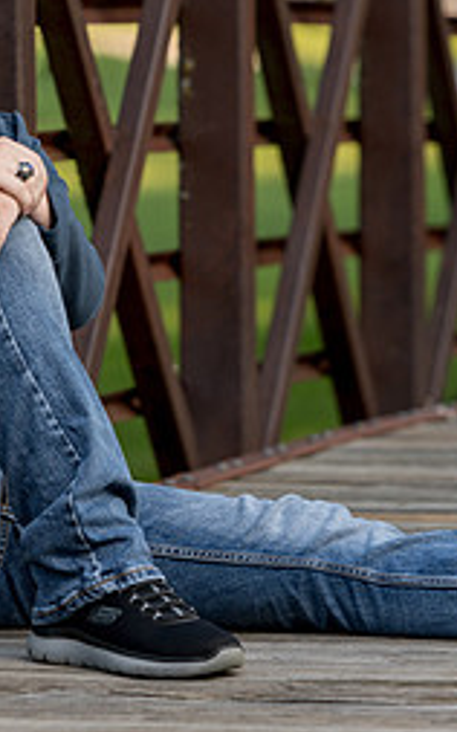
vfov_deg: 6.7
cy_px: 207
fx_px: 6281
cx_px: 90
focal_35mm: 315
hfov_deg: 4.2
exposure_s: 1/200
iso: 200
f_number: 3.5
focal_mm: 135
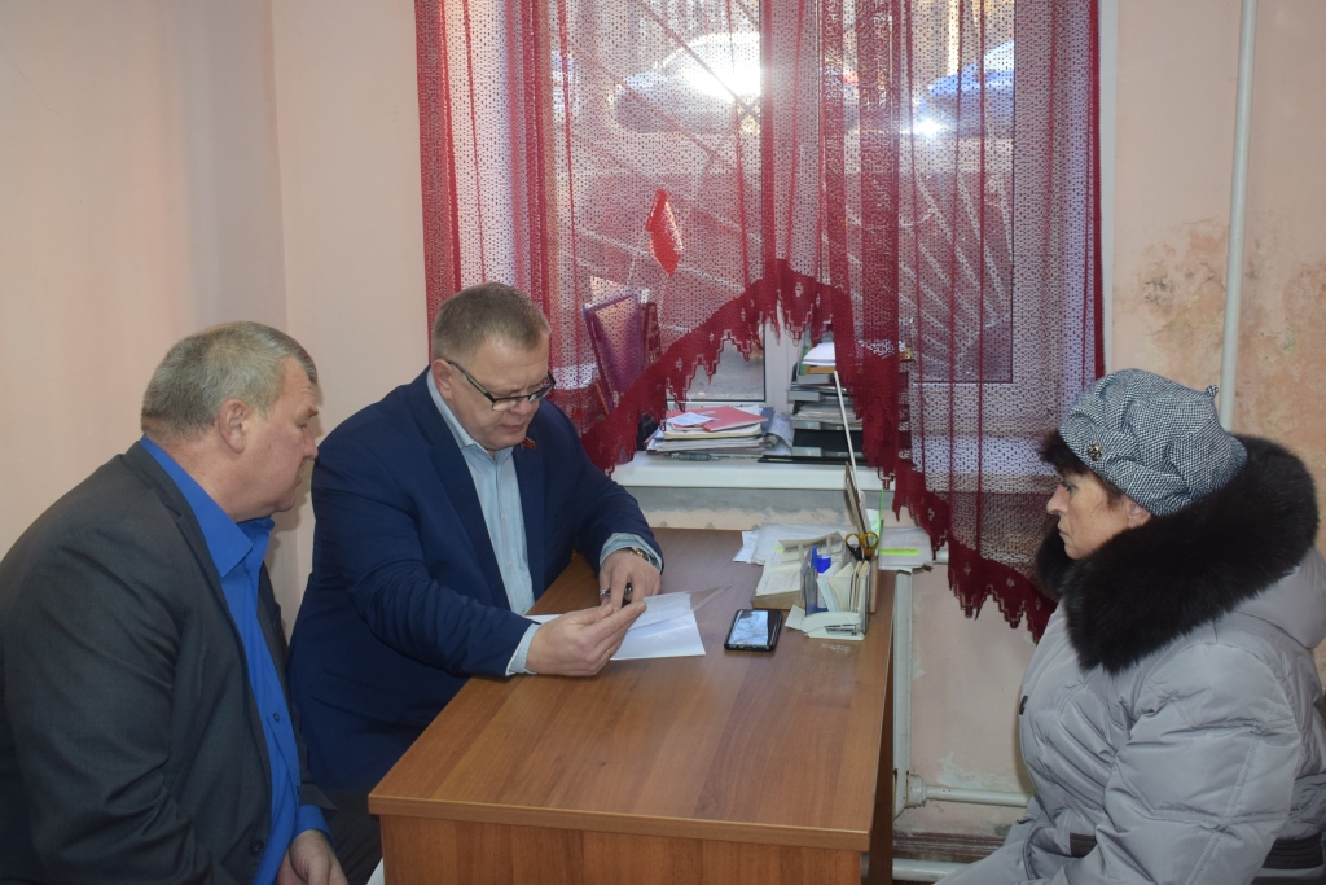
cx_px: 663
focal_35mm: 32
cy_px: 442
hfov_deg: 59.5
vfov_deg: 41.7
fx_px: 1160
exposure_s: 1/80
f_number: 4.5
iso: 800
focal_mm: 21
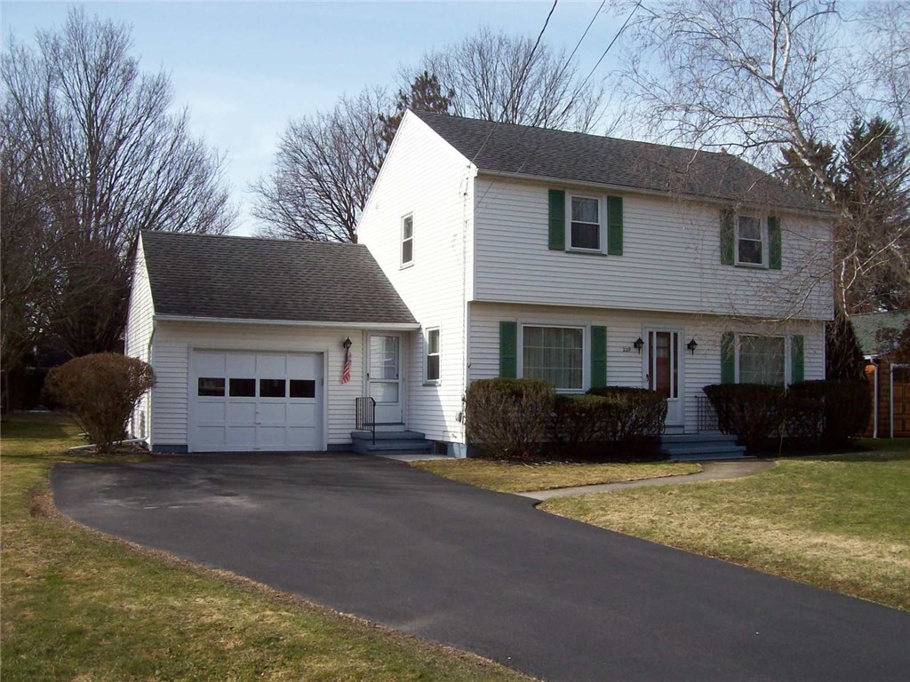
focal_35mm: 36
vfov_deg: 39.7
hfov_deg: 51.4
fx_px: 946
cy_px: 341
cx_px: 455
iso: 80
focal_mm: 6
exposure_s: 1/465
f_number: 4.8
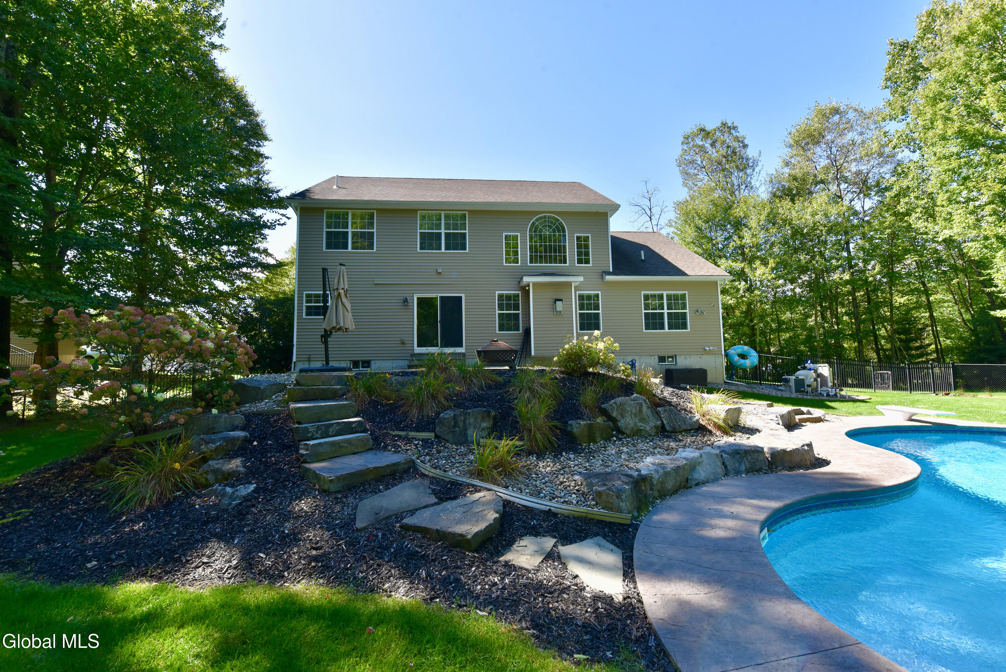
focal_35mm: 14
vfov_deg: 81.3
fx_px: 391
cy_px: 336
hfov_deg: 104.2
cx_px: 503
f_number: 10
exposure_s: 1/400
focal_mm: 14
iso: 800
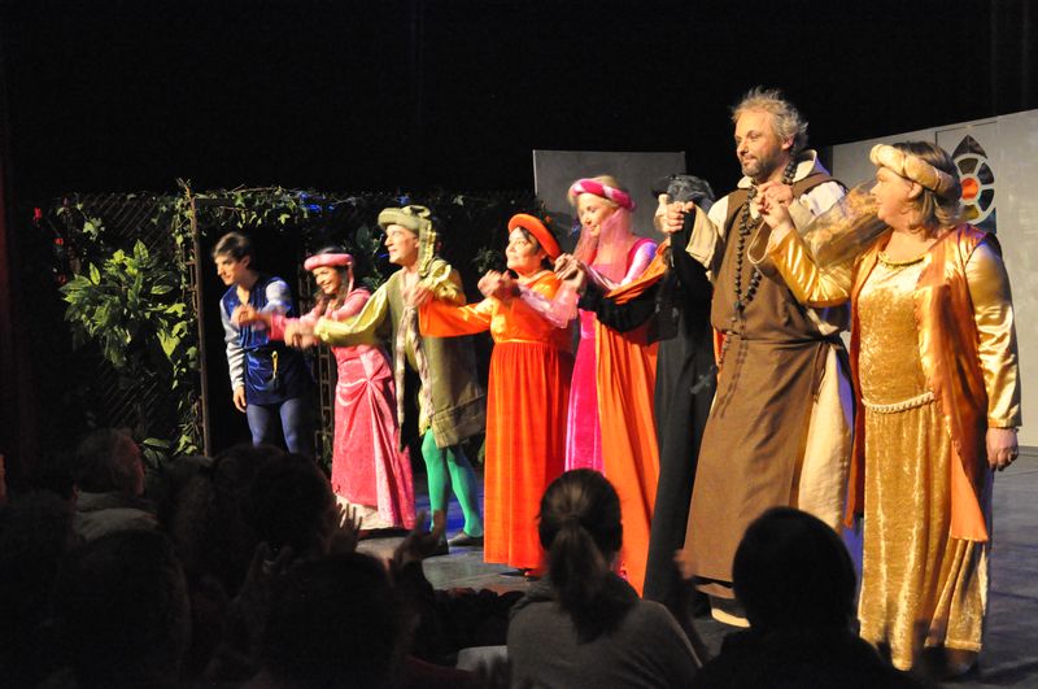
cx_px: 519
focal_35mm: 51
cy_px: 344
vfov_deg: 26.4
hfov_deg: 38.9
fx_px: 1468
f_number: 4.2
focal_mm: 34
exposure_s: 1/40
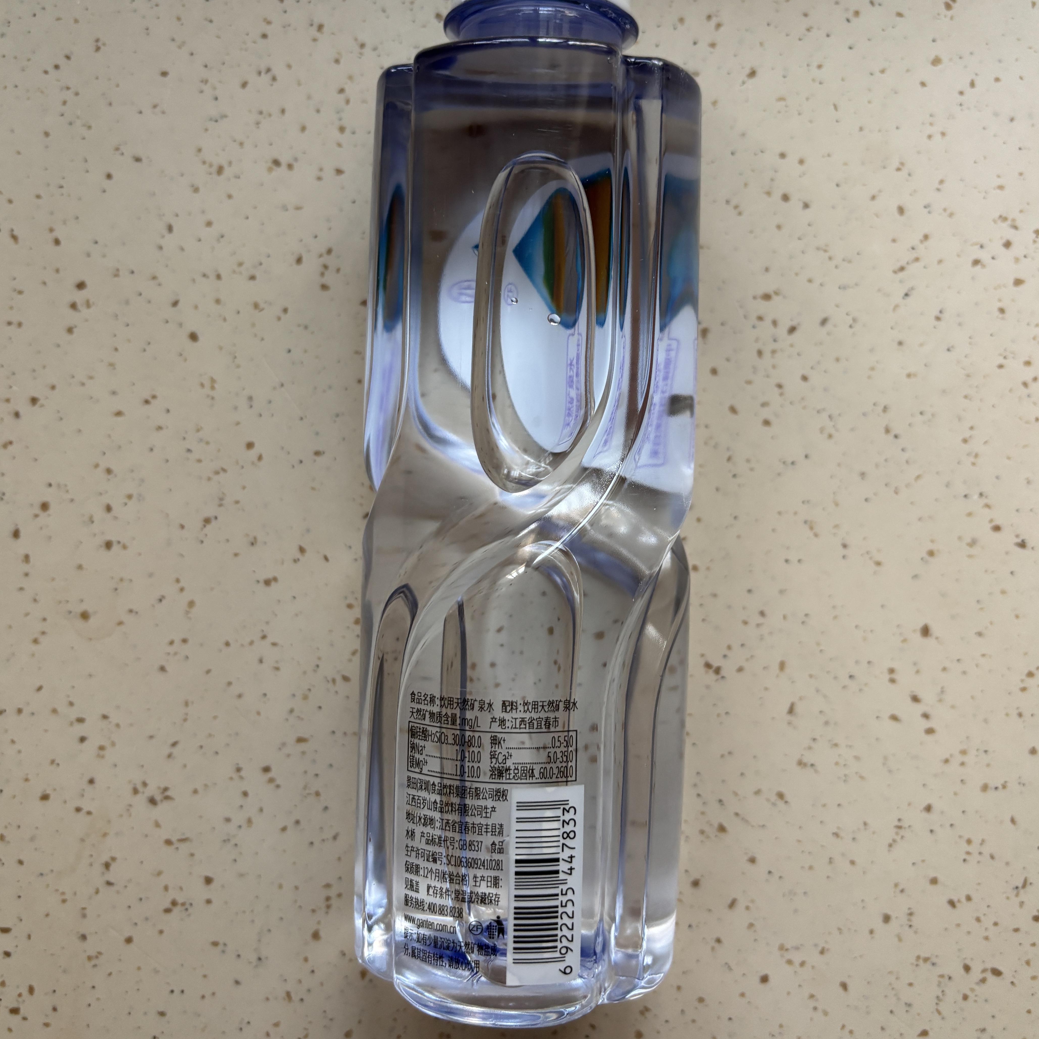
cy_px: 471
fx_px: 1087
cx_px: 522
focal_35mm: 32
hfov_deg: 51.1
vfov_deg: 51.0
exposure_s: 1/86
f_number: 1.6
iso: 125
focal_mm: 5.96
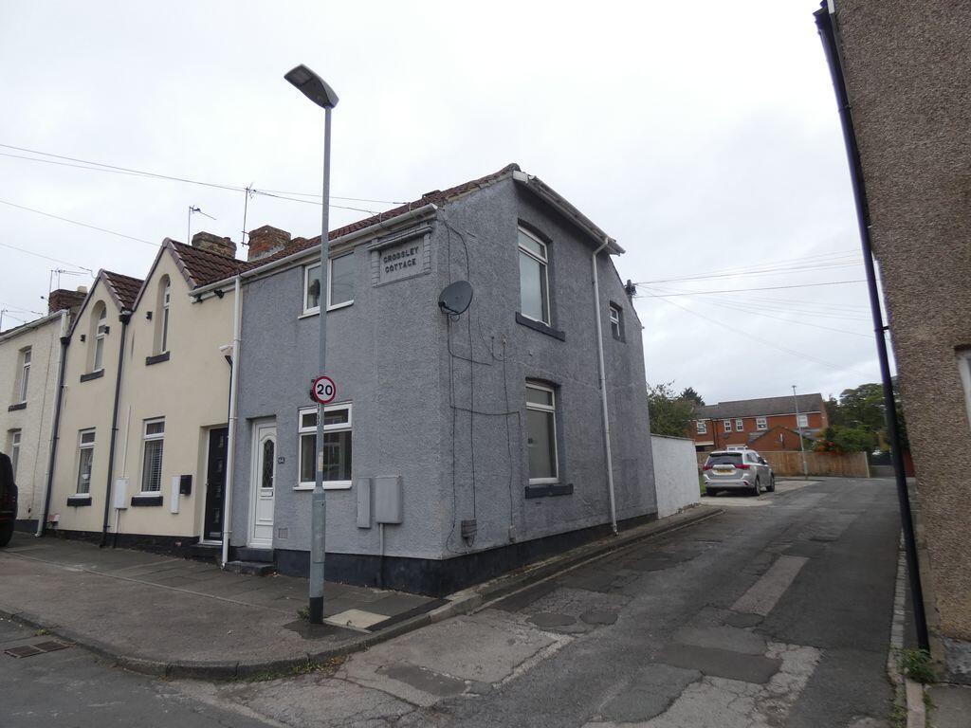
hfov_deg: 81.7
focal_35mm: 20
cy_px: 364
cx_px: 486
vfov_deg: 66.0
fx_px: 561
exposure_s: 1/400
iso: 80
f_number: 2.8
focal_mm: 3.6
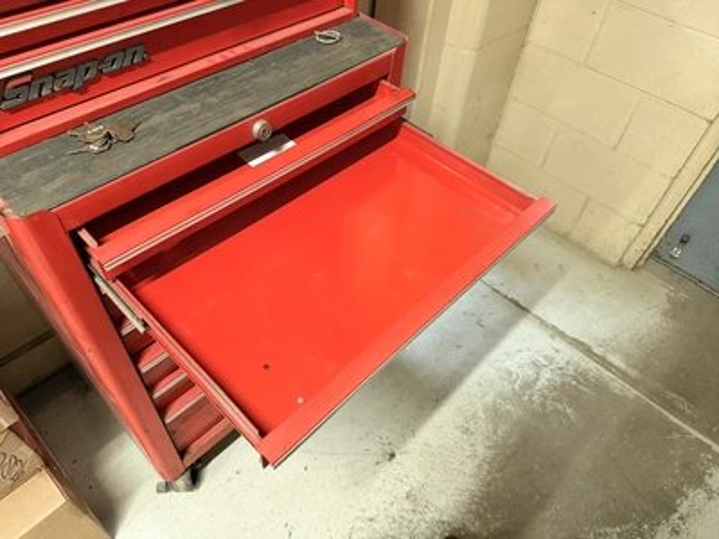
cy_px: 270
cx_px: 360
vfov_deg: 56.8
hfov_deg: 71.6
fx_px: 498
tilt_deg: -47.6
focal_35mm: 24
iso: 640
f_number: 1.78
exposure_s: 1/60
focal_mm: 6.76
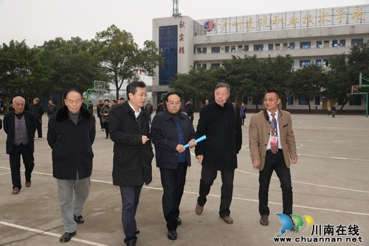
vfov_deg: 41.2
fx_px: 328
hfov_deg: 58.7
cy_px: 123
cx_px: 184
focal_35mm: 32
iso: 800
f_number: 8
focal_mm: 32
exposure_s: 1/250
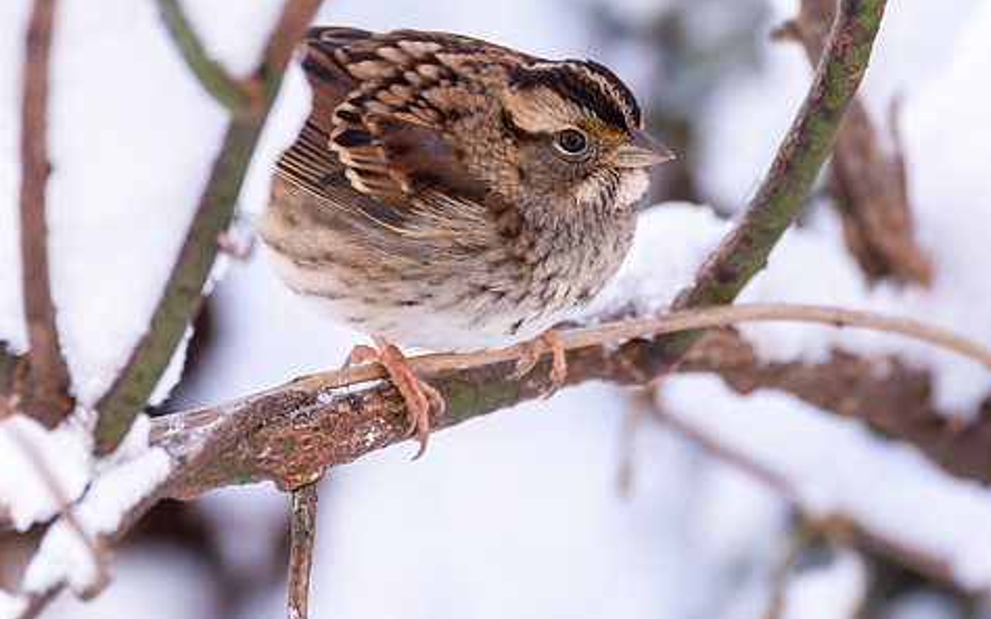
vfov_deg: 1.1
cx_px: 498
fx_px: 32699
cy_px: 178
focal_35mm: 1211
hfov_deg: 1.7
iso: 400
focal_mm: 600
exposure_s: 1/160
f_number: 6.3
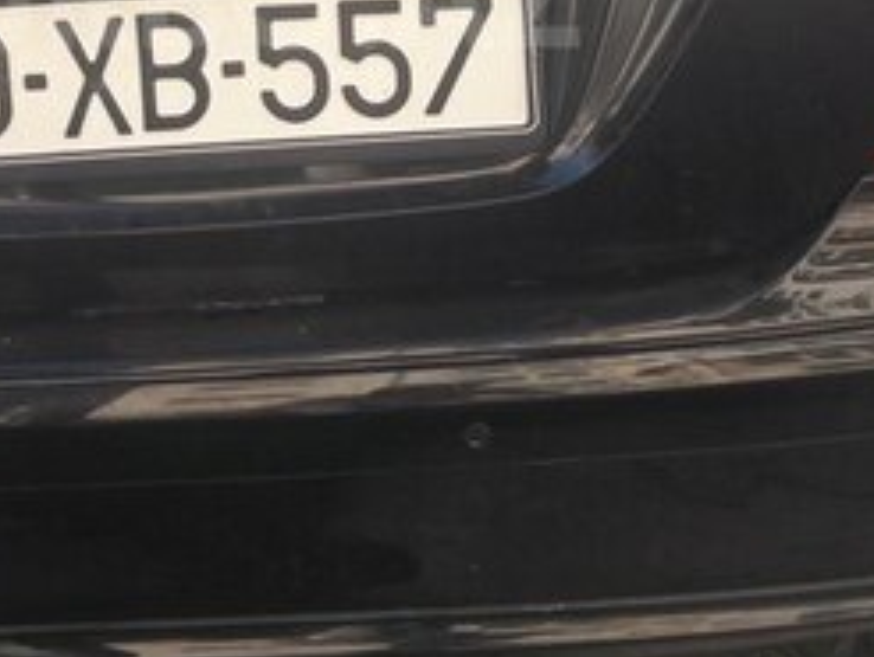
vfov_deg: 19.1
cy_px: -5
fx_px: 1895
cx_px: 217
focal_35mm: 75
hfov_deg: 25.6
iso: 40
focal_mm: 3.7
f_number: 1.9
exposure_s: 1/131
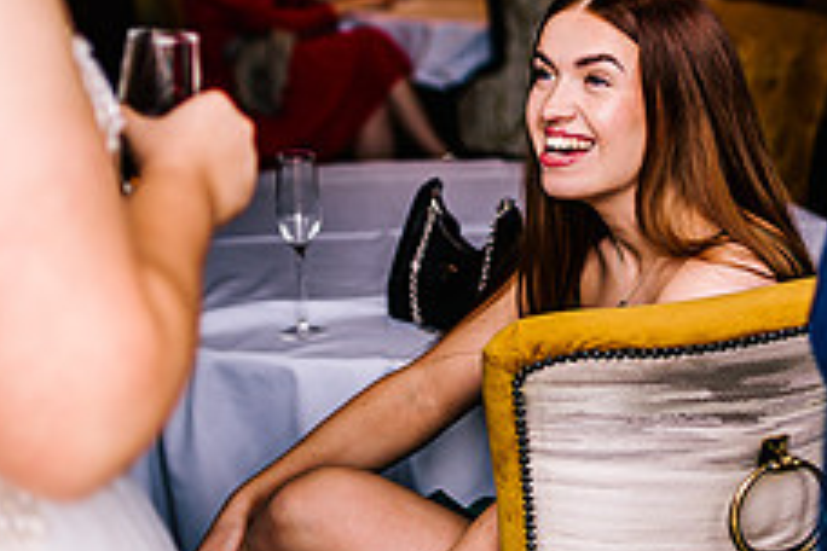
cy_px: 143
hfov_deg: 22.6
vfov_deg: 15.3
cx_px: 649
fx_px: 2044
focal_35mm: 89
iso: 100
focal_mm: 35
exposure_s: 1/500
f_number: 1.6
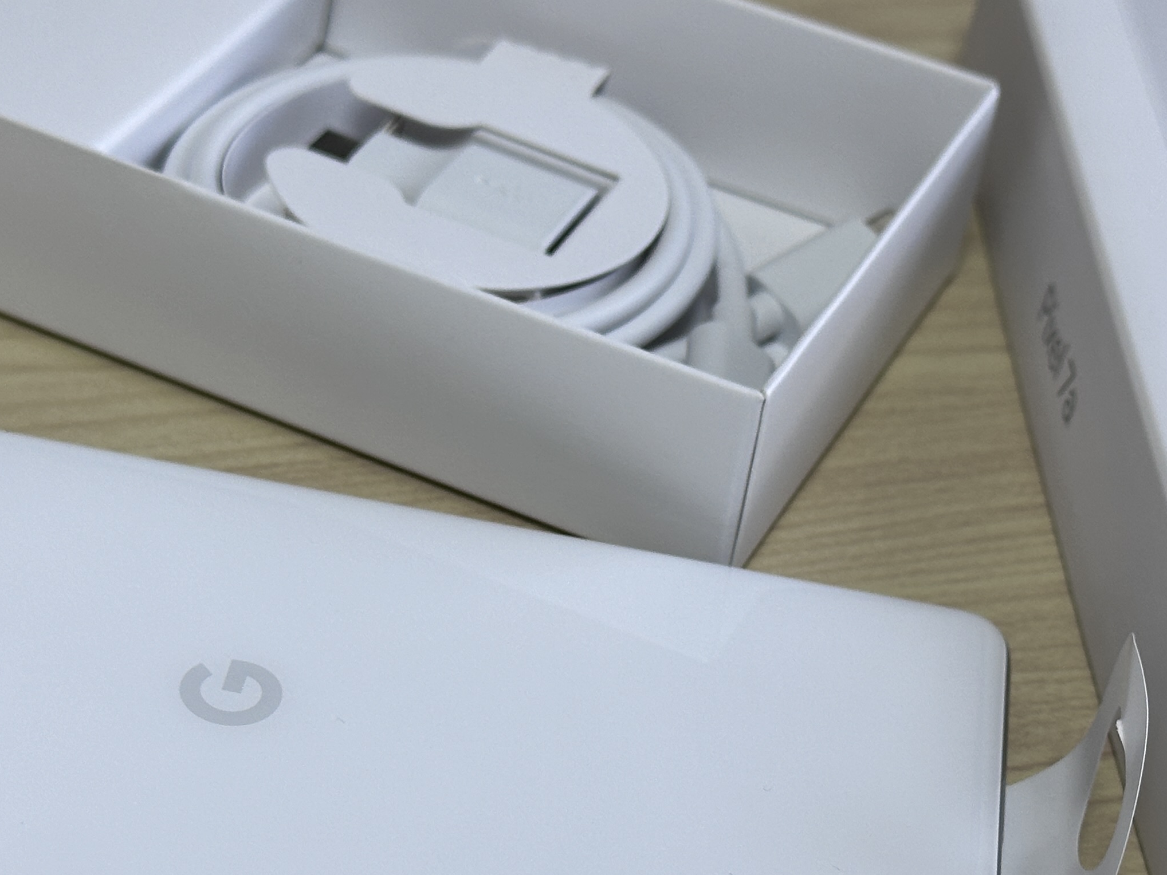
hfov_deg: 20.6
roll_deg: -7.6
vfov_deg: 15.6
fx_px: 3203
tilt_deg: -37.7
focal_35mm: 95
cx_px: 462
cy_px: 480
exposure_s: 1/100
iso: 80
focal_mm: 6.86
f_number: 1.78
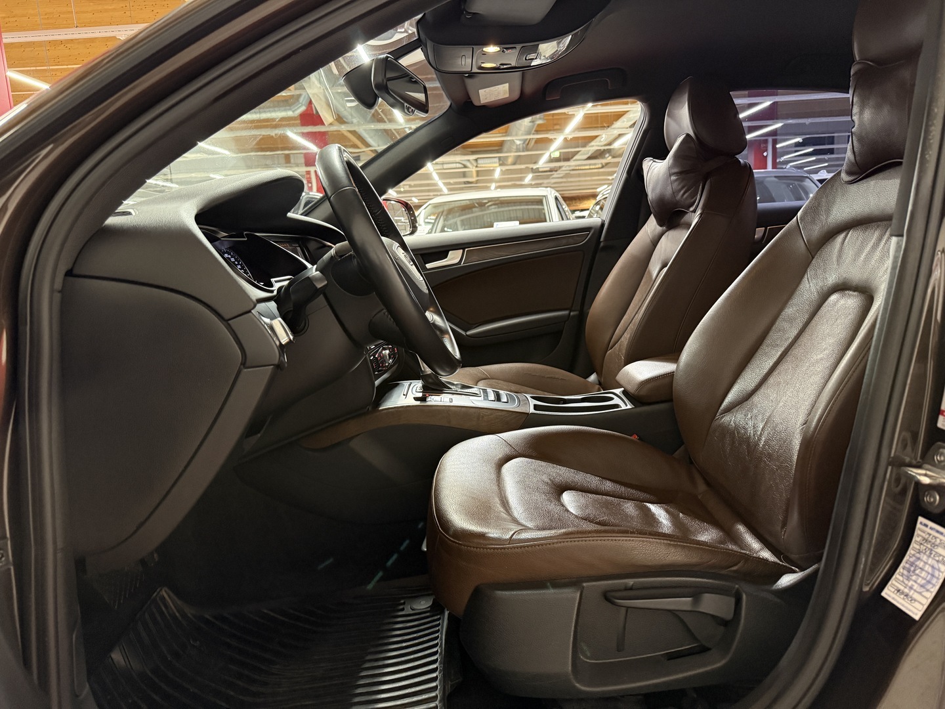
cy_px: 354
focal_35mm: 24
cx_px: 472
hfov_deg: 71.6
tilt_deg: -8.3
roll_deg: +3.5
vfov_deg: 56.8
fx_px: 655
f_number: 1.78
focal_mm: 6.76
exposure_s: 1/50
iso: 400
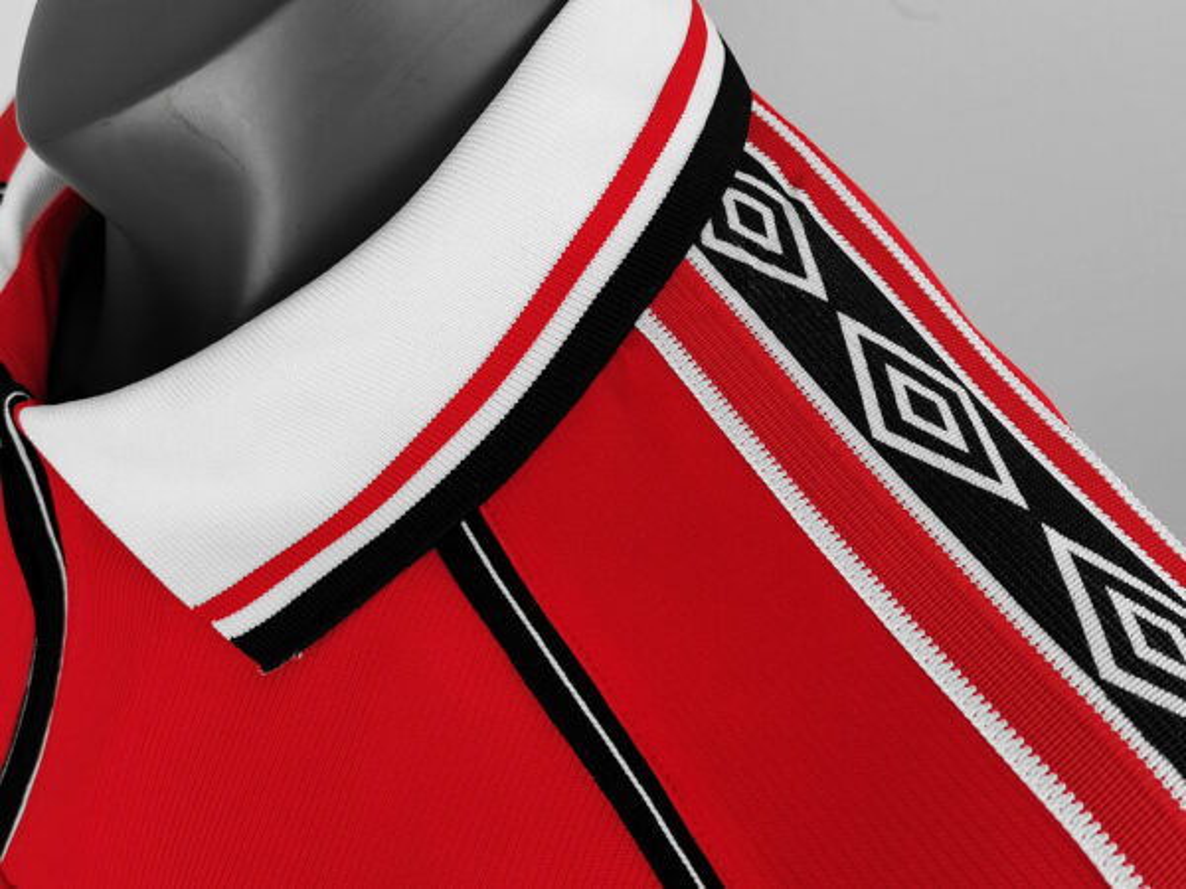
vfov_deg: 35.1
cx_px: 593
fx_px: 1405
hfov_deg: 45.8
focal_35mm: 41
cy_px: 444
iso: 200
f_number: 1.8
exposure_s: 1/120
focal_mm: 5.58
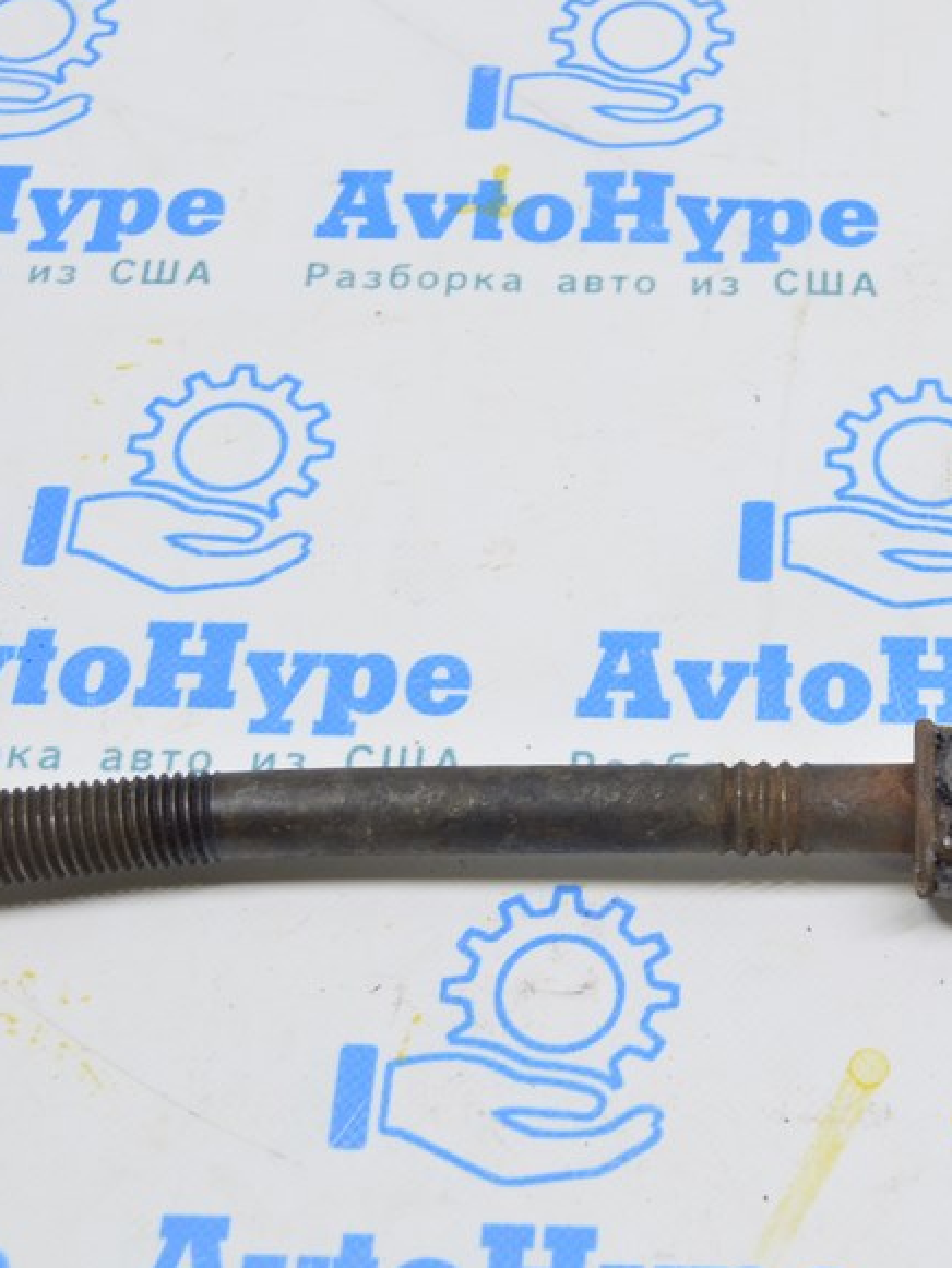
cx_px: 762
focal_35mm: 66
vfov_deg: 29.4
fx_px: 2419
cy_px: 673
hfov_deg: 22.0
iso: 400
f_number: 5.6
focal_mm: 26
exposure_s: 1/20
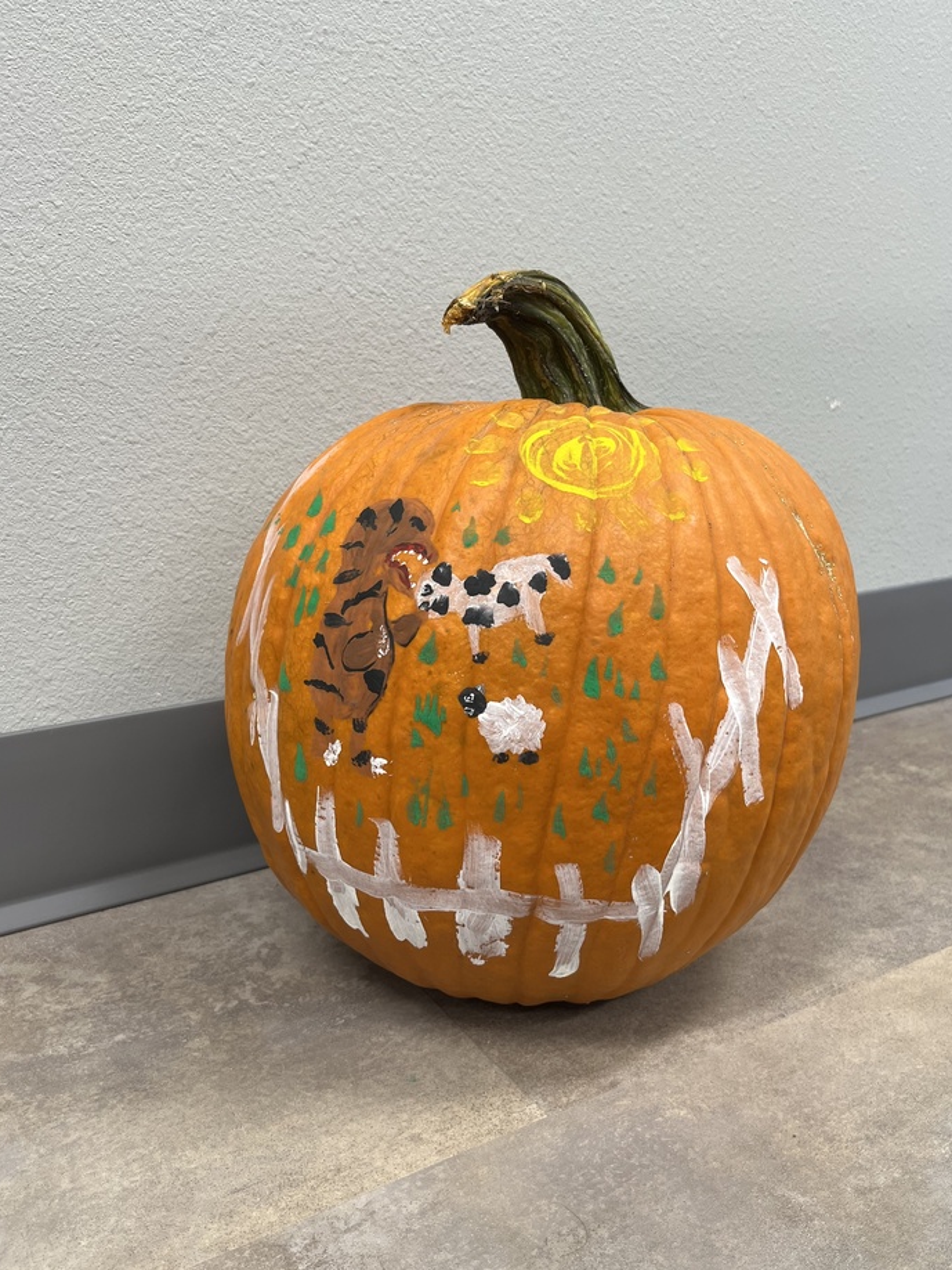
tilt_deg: -13.9
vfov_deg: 61.6
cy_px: 614
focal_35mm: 29
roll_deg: +0.4
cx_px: 493
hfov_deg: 48.2
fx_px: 1063
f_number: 1.6
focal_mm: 5.1
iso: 64
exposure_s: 1/60
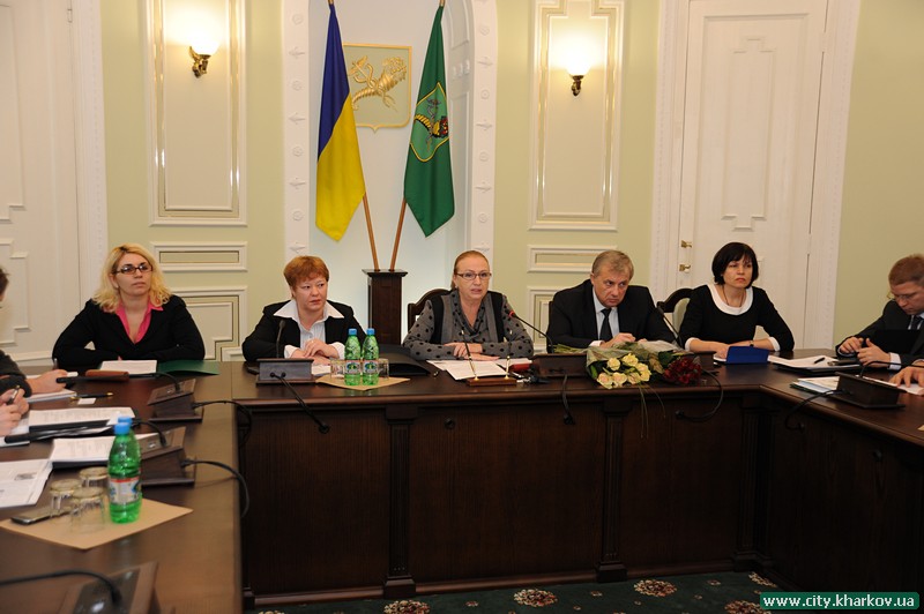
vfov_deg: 35.0
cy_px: 307
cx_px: 462
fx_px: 975
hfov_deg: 50.7
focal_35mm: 38
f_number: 3.5
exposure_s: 1/125
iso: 800
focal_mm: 38
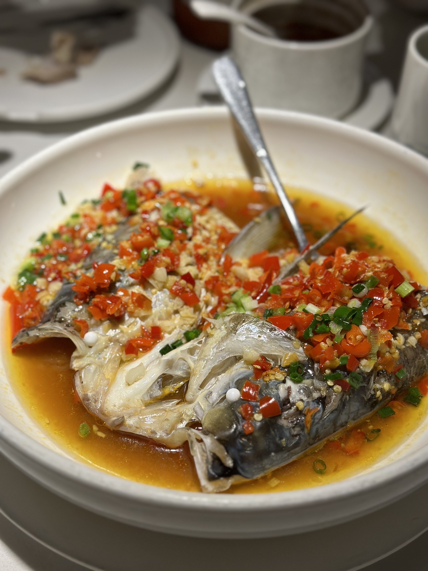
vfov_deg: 39.7
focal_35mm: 48
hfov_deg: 30.3
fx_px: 791
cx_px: 214
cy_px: 286
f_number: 1.78
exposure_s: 1/1120
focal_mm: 6.86
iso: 80
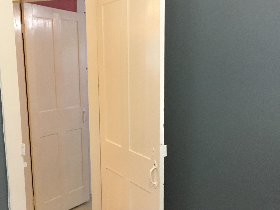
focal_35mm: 46
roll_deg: -1.8
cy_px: 141
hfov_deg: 41.1
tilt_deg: -10.1
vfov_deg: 31.3
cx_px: 113
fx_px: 372
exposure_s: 1/30
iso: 160
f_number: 2.2
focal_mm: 4.15
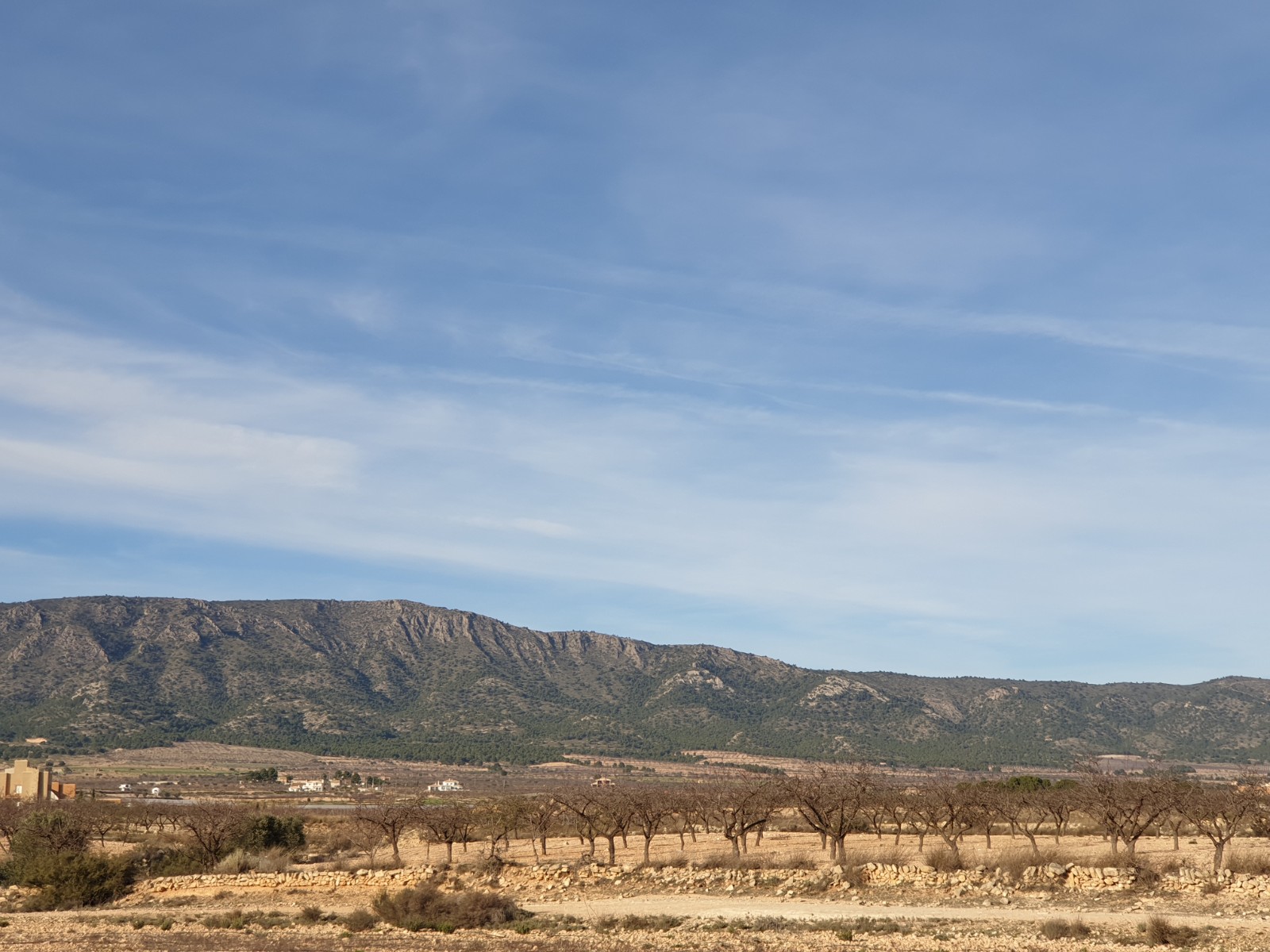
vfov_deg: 28.0
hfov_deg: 36.8
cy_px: 476
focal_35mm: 52
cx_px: 635
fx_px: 1908
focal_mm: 6
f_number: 2.4
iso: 25
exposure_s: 1/907
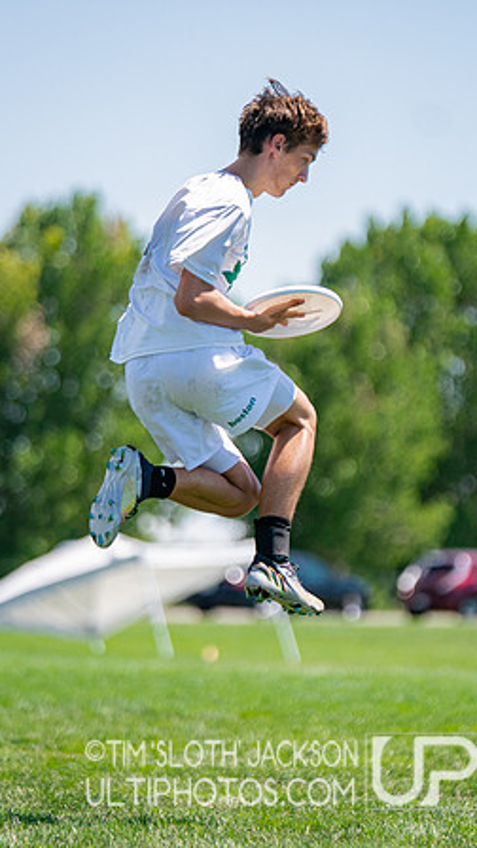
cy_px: 424
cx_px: 322
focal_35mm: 278
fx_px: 6251
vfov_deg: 7.8
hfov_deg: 4.4
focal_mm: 176
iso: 640
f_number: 2.8
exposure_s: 1/8000
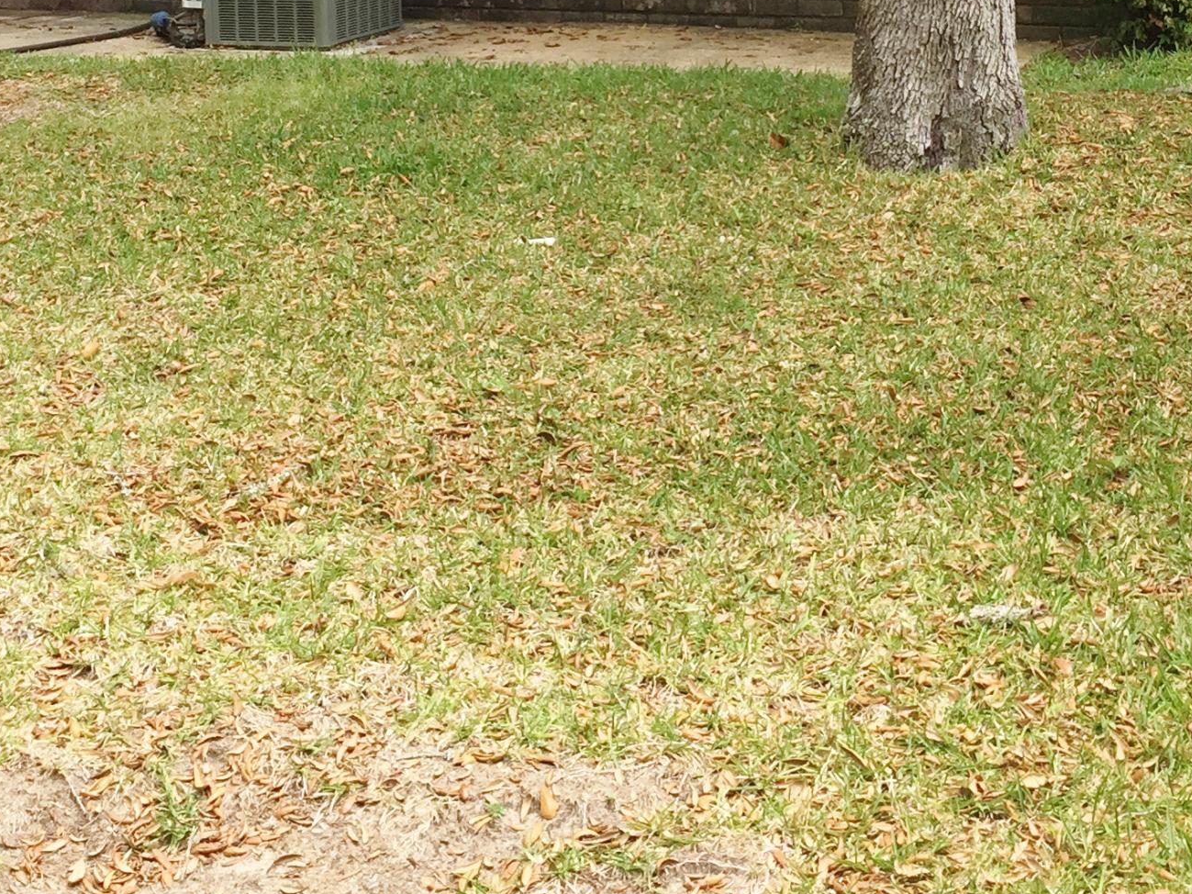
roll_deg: +0.8
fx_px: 2307
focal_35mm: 67
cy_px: -97
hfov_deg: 28.9
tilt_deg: -2.6
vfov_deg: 20.8
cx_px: 740
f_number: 2.2
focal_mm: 4.15
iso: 32
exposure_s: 1/732
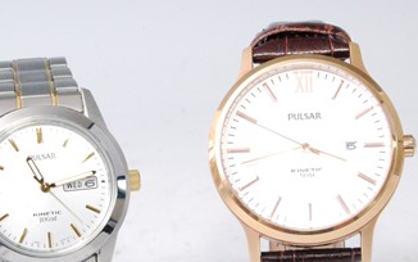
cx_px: 187
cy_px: 167
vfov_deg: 13.9
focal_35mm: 94
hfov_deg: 22.1
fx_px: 1071
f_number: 22
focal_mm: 50
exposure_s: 1/125
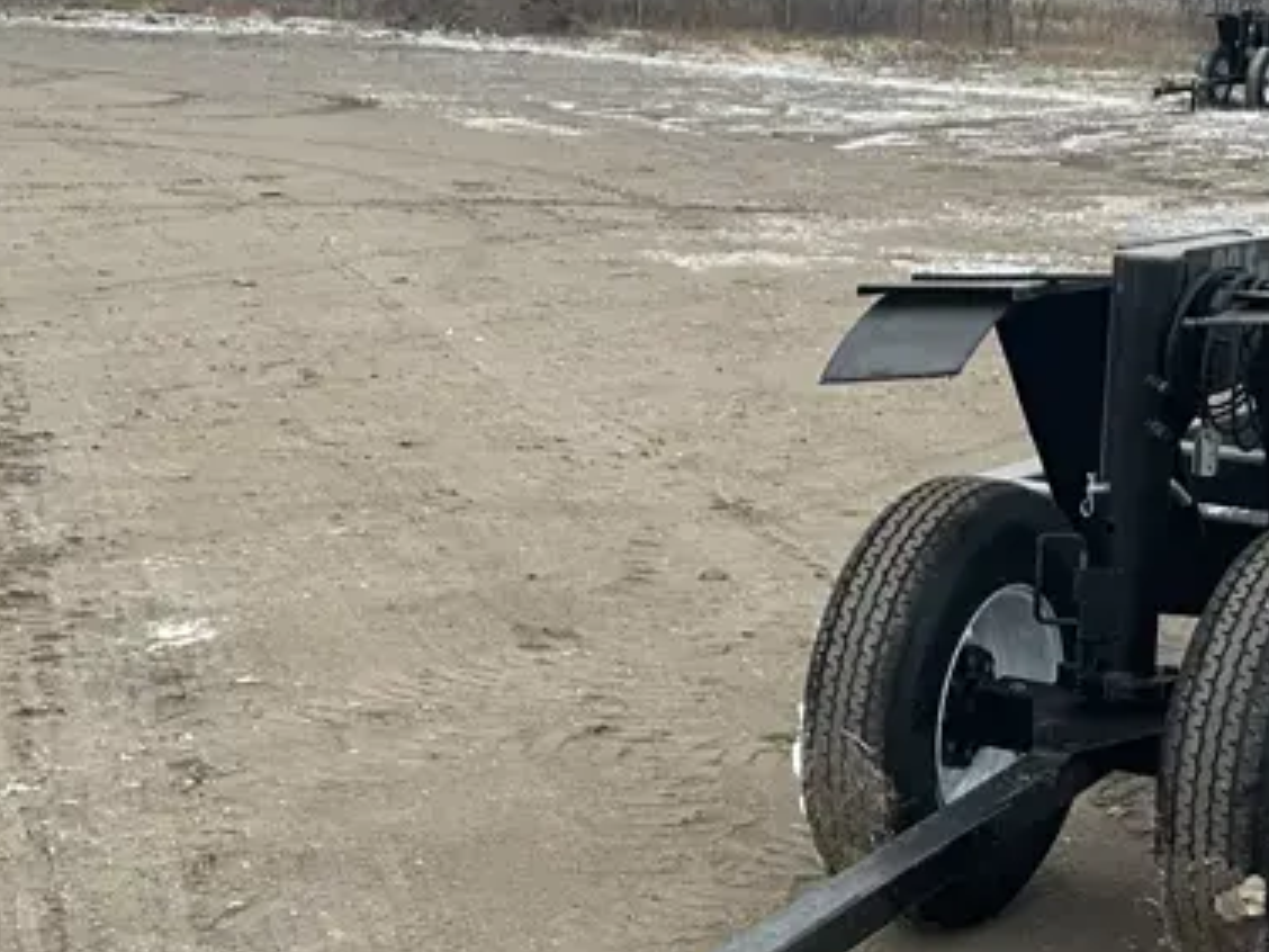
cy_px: 807
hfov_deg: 25.9
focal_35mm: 74
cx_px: 992
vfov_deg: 19.6
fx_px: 2713
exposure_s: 1/182
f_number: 1.8
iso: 20
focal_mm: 3
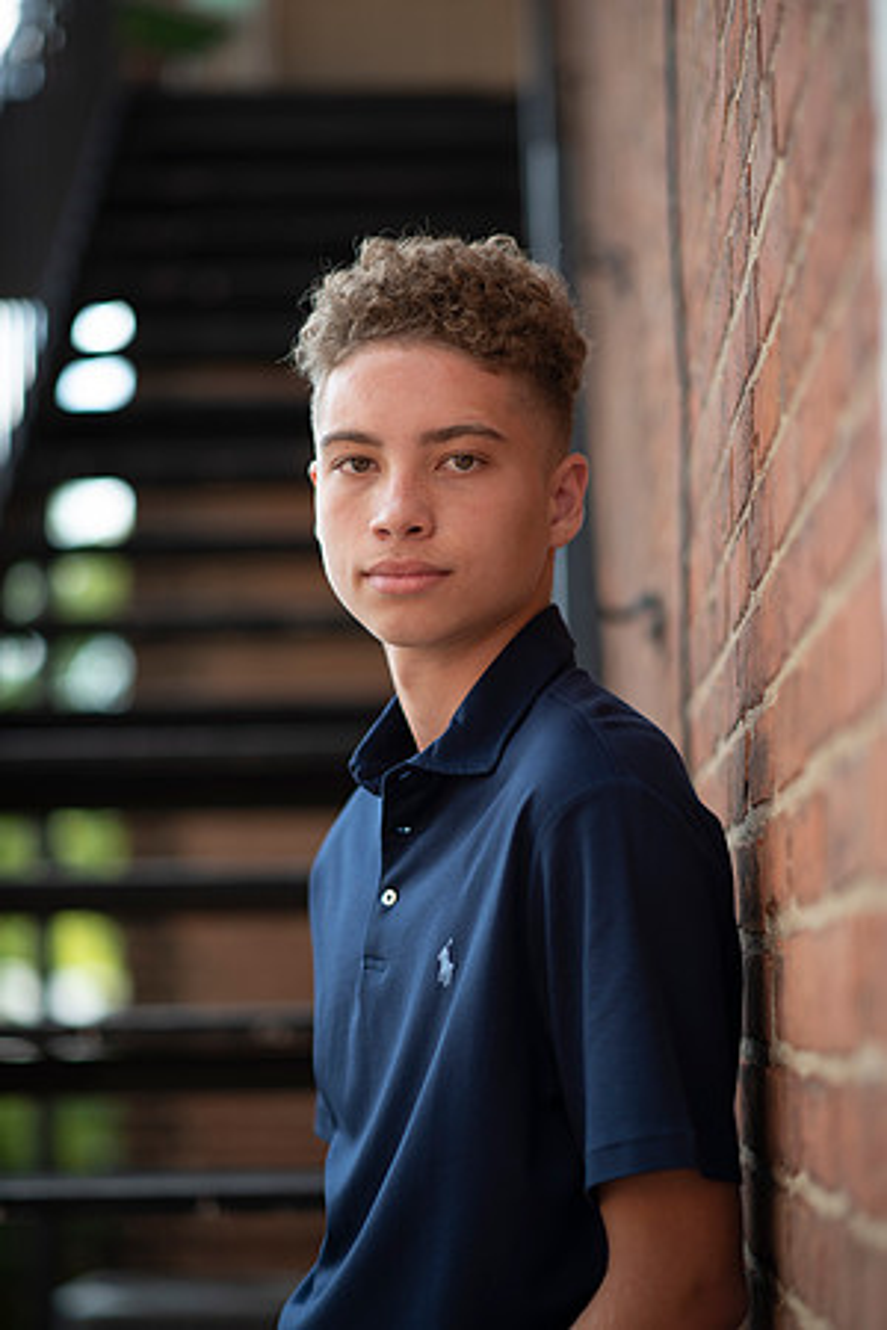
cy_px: 665
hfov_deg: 16.1
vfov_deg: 23.9
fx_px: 3141
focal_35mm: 85
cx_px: 444
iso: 100
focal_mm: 85
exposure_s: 1/400
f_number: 2
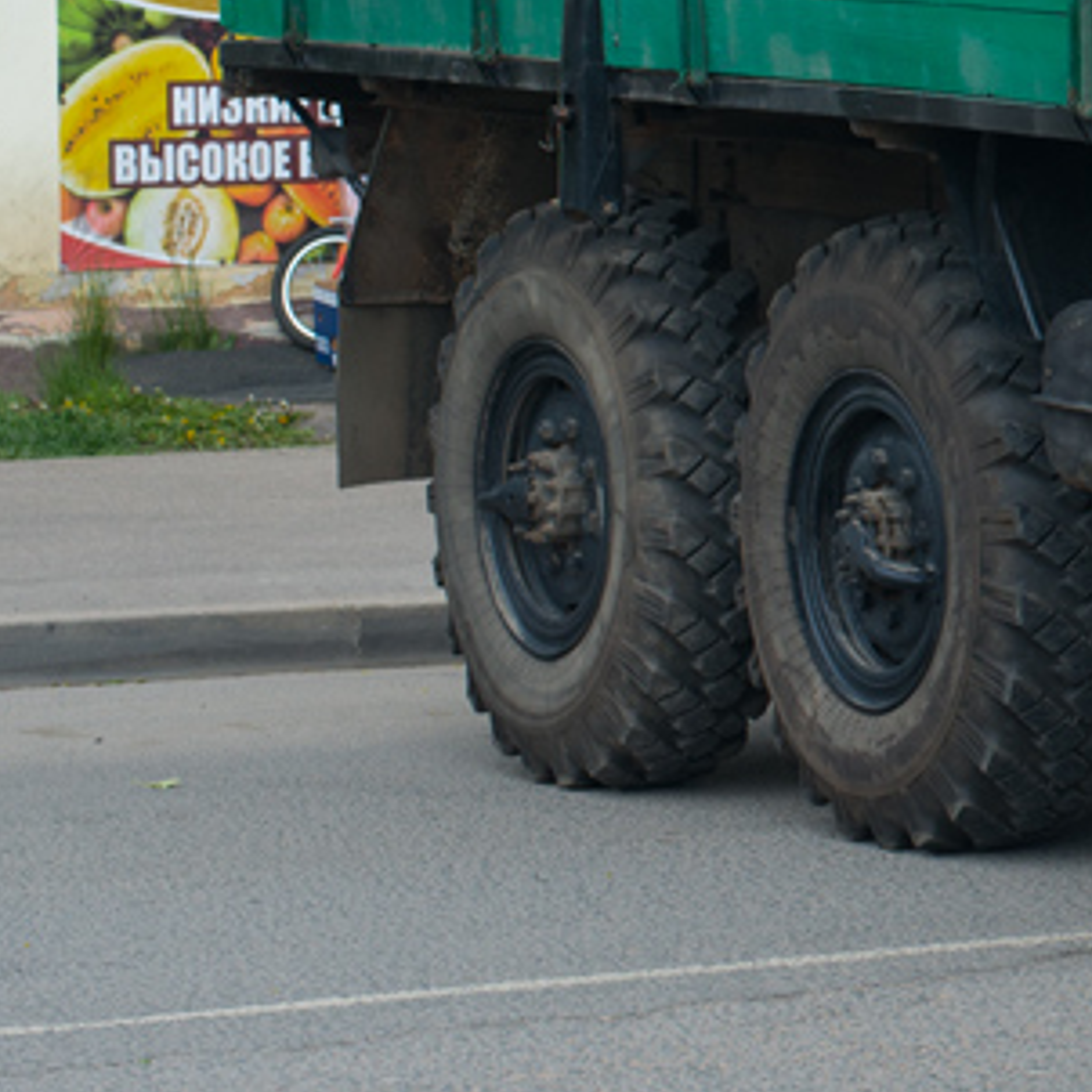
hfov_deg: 9.9
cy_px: 137
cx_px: 1866
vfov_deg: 10.3
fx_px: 6032
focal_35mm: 169
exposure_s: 1/400
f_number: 6.3
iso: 160
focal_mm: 50
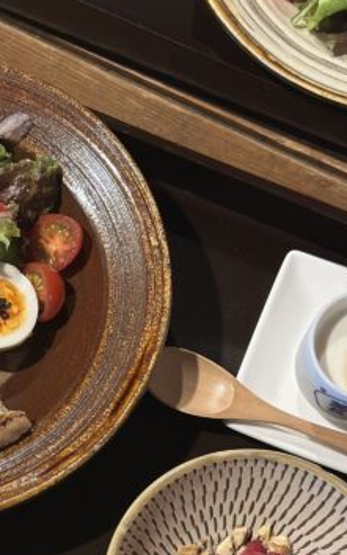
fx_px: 1393
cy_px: 469
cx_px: -19
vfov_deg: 22.2
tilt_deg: -75.3
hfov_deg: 13.9
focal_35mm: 92
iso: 400
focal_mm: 6.86
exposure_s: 1/40
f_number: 1.78
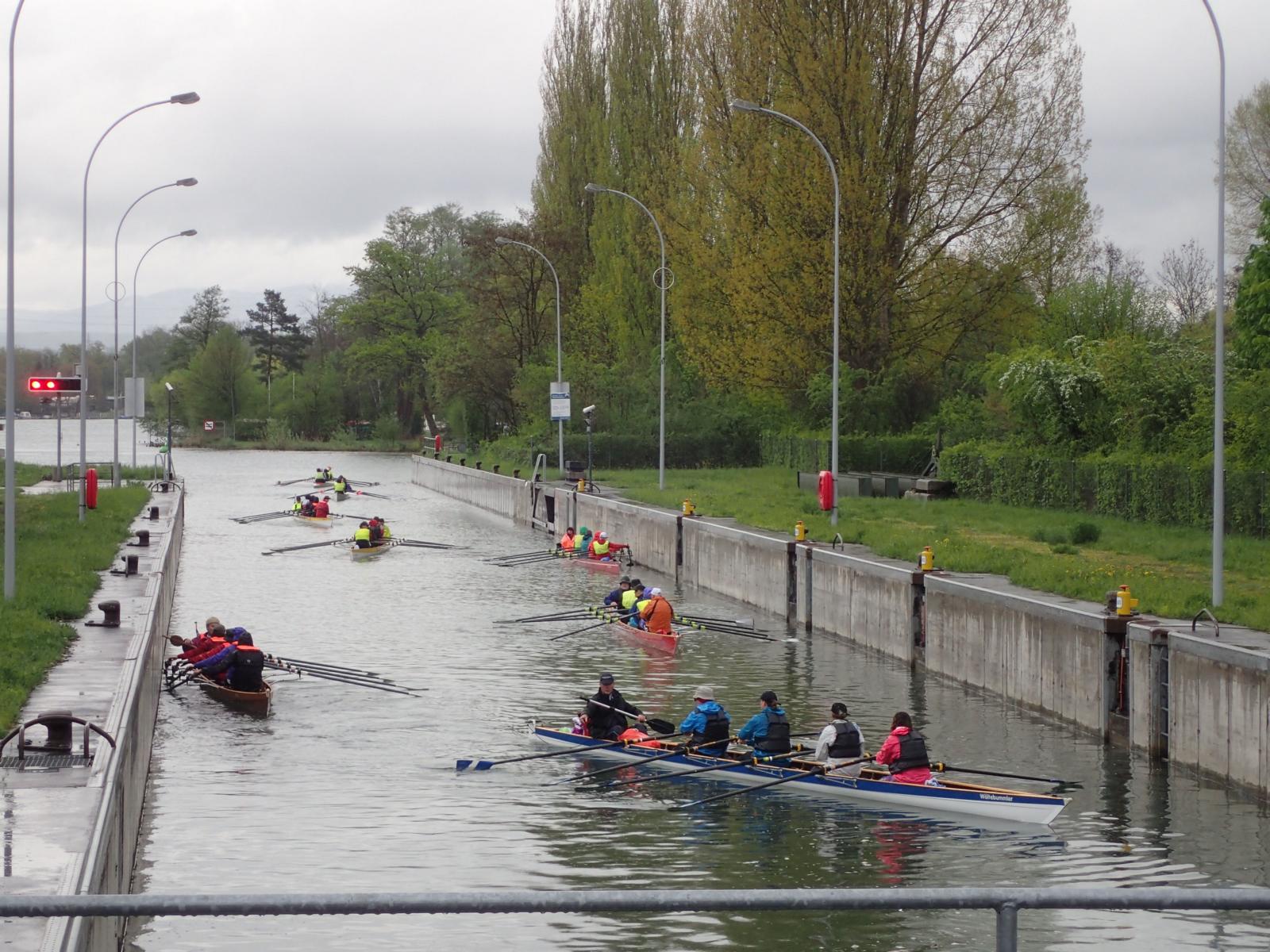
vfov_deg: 14.8
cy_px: 476
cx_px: 635
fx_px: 3669
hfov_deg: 19.6
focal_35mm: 100
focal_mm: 18
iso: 160
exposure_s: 1/200
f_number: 4.9
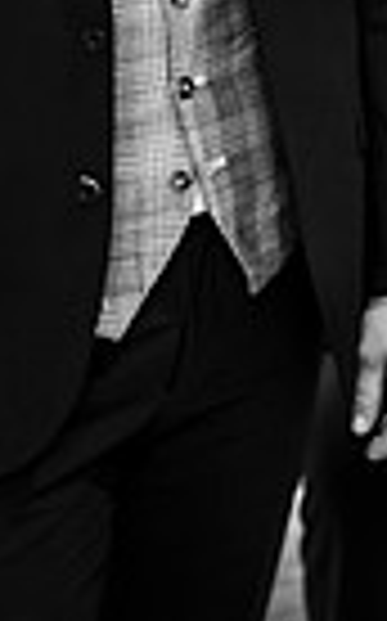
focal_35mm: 168
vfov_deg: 12.0
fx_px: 2841
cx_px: 739
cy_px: -251
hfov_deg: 7.5
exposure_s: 1/100
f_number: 2.5
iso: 200
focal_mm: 35
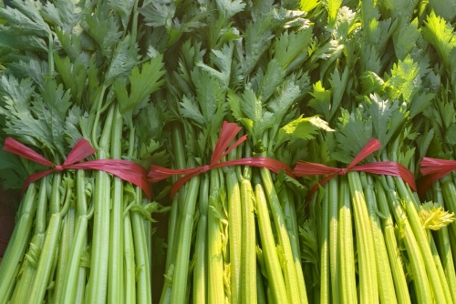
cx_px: 303
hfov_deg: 38.4
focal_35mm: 51
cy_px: 136
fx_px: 646
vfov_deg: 26.5
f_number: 1.57
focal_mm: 5.6
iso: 71
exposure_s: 1/328
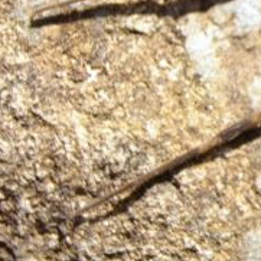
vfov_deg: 6.2
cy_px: 4
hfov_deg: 6.1
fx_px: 2397
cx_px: 437
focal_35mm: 281
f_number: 8
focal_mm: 50
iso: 400
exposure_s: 1/350
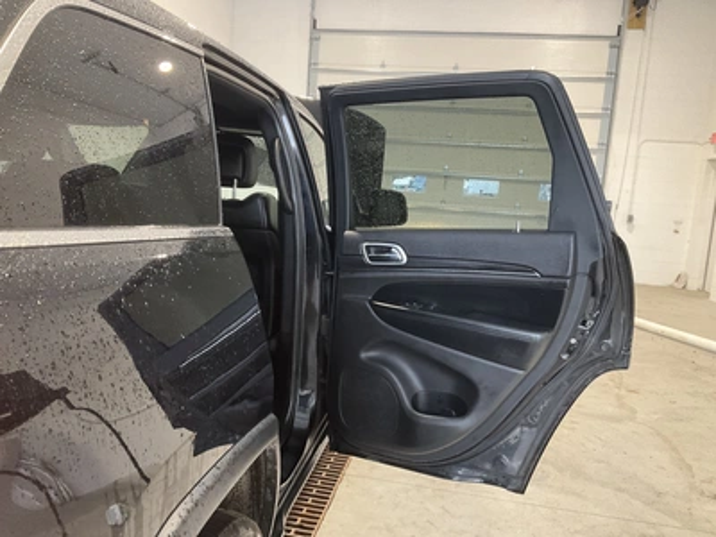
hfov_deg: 61.7
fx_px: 600
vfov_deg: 48.2
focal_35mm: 29
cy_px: 268
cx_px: 358
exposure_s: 1/60
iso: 125
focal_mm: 3
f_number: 1.8
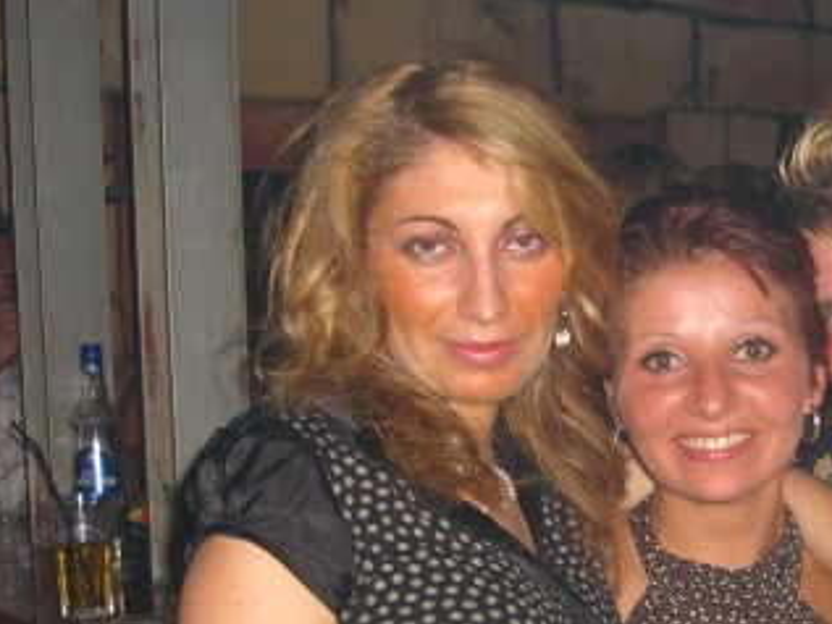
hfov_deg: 26.6
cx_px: 635
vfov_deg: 20.0
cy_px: 566
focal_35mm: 72
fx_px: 1731
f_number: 2.8
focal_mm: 7.9
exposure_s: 1/60
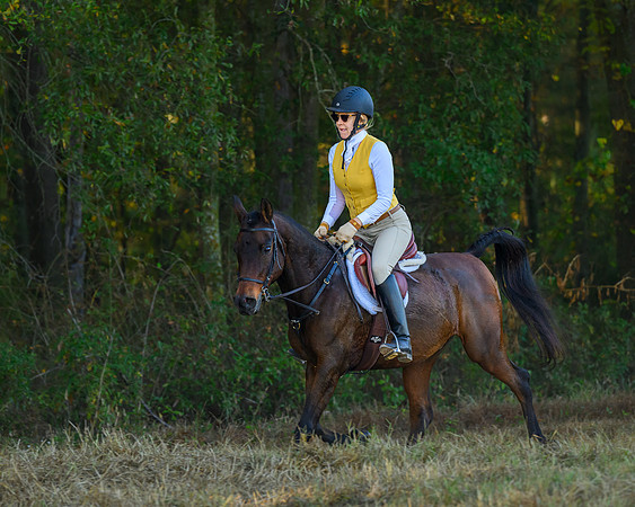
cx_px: 338
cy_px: 228
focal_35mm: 290
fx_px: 5444
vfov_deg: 5.3
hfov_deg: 6.7
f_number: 4
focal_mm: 200
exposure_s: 1/400
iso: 1000
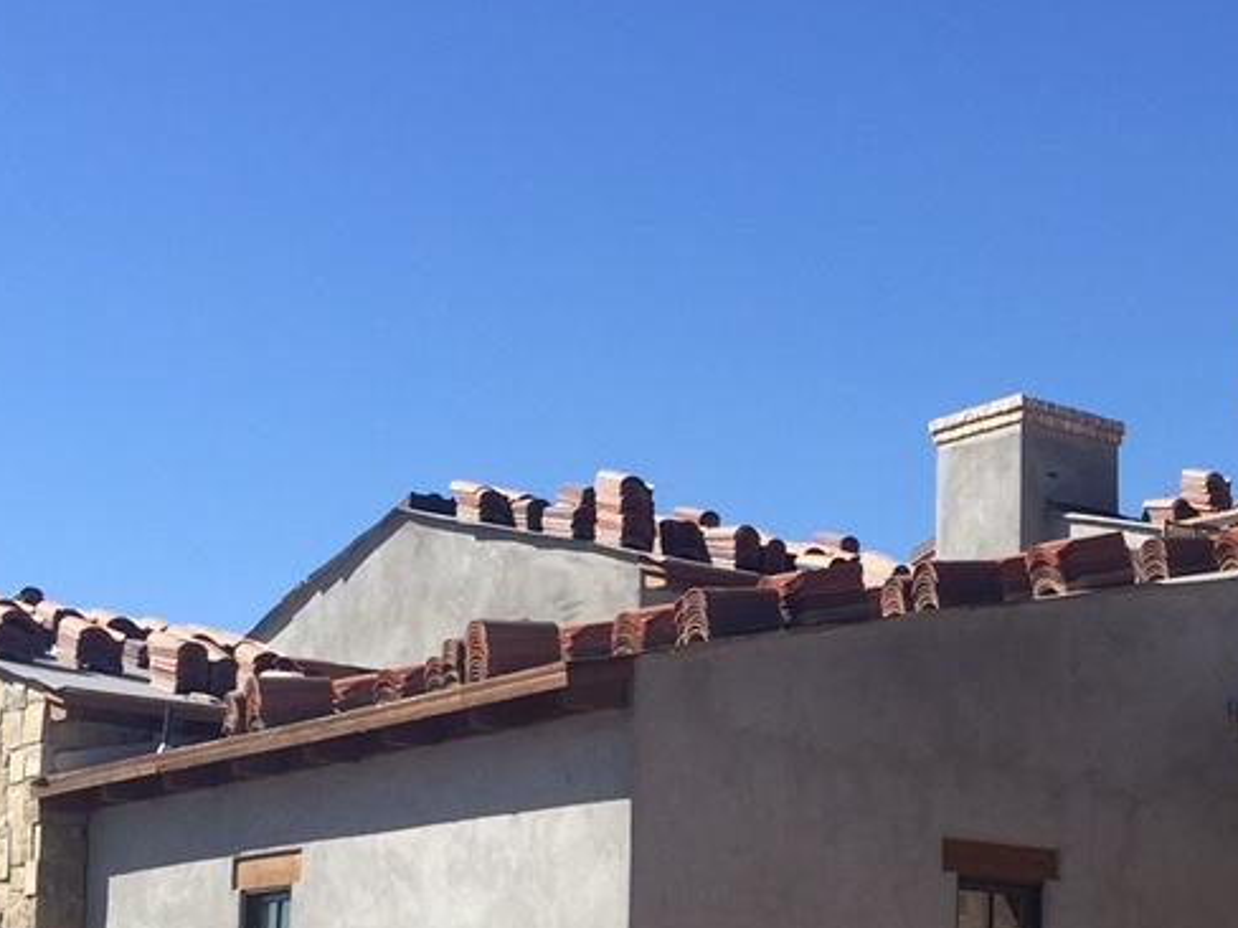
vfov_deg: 18.8
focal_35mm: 76
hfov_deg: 24.9
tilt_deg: +4.4
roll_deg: -1.6
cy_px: 946
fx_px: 2718
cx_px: 1101
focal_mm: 4.15
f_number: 2.2
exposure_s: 1/1464
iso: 32
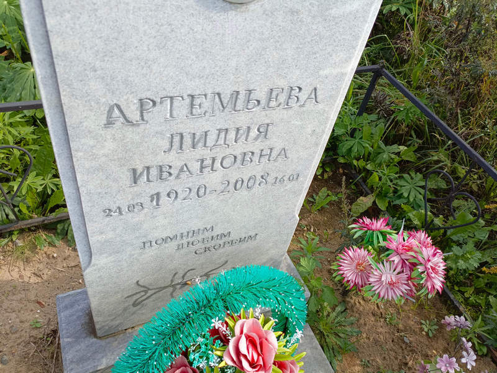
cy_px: 186
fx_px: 359
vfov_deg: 54.9
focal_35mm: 25
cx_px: 248
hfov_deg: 69.4
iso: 112
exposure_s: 1/428
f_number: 1.69
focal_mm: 4.76
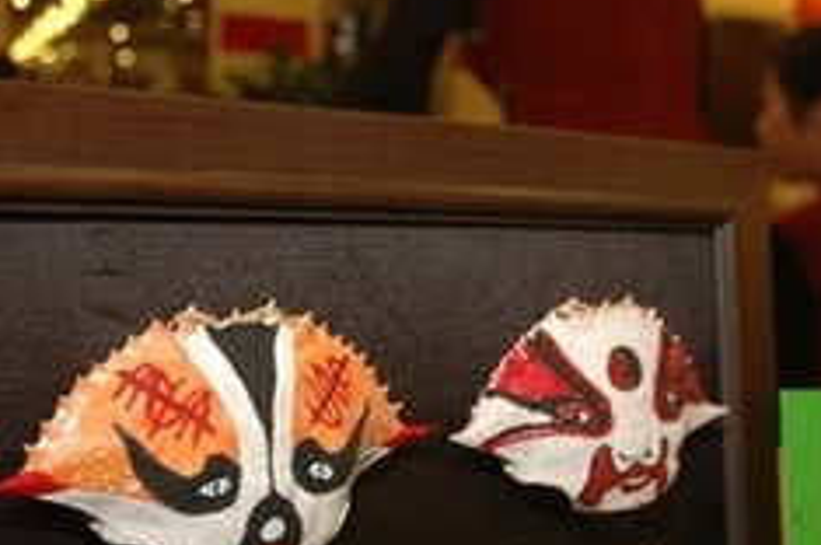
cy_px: 535
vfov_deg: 19.4
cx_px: 564
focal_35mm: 68
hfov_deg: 29.4
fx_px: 1549
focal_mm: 22
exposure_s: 1/10
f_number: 4.8
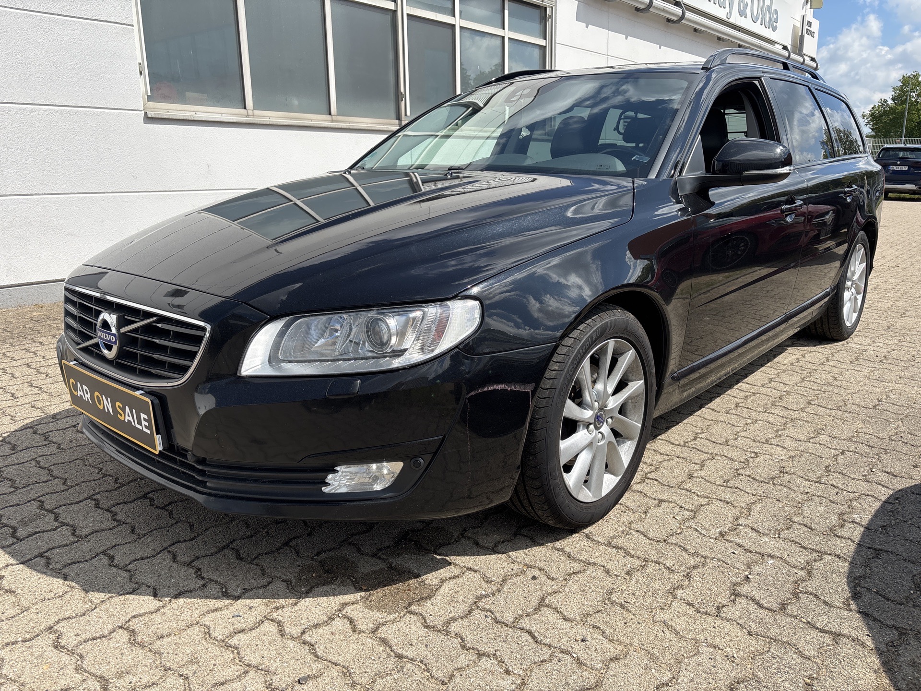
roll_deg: -0.3
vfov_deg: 53.1
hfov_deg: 67.3
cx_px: 460
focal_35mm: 26
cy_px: 346
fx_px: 692
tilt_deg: -13.9
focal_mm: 5.96
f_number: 1.6
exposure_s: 1/3205
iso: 50
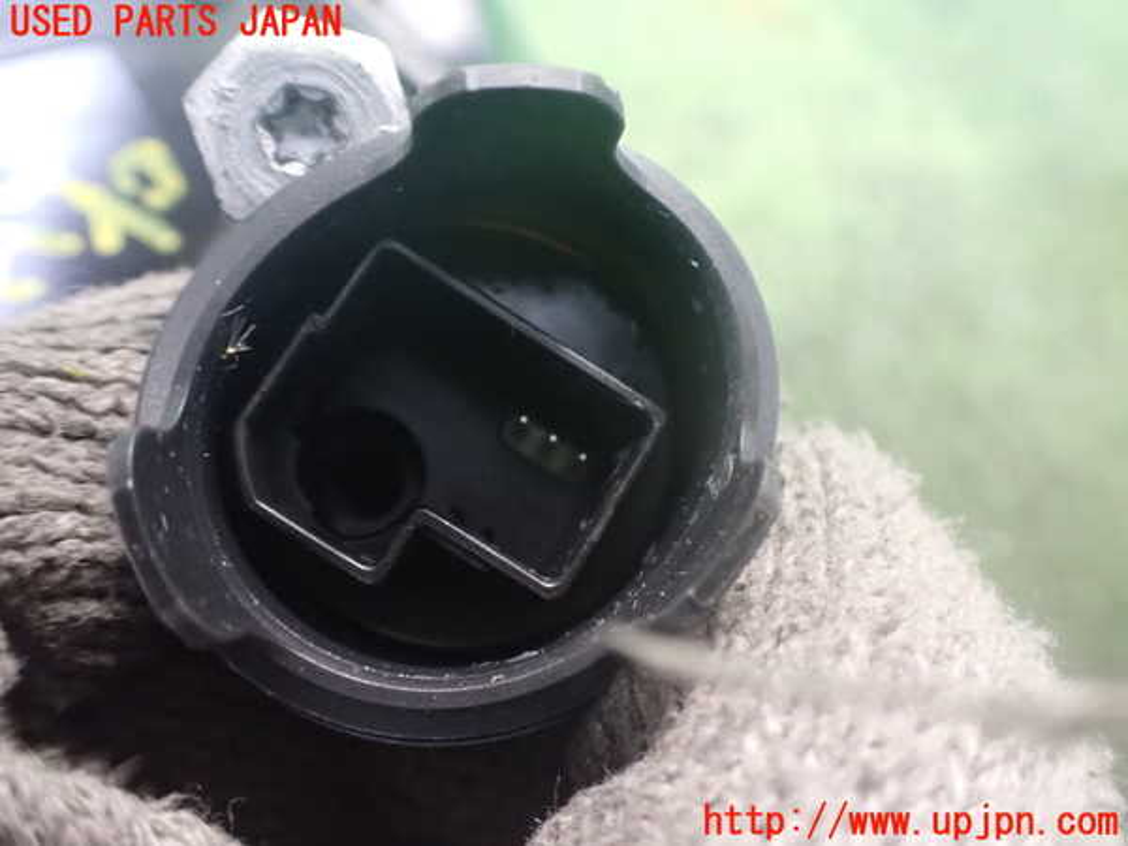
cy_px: 423
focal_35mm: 30
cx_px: 564
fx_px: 978
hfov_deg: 60.0
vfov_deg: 46.8
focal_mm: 5.4
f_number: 2.3
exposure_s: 1/30
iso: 1600
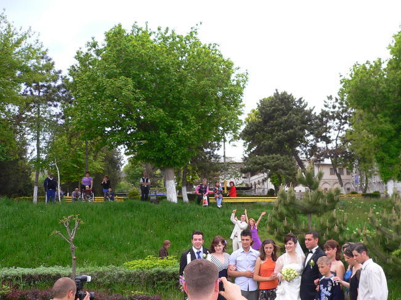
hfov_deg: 43.7
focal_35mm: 43
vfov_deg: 33.5
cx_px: 237
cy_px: 176
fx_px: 498
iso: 80
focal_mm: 5.8
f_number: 2.8
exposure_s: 1/200
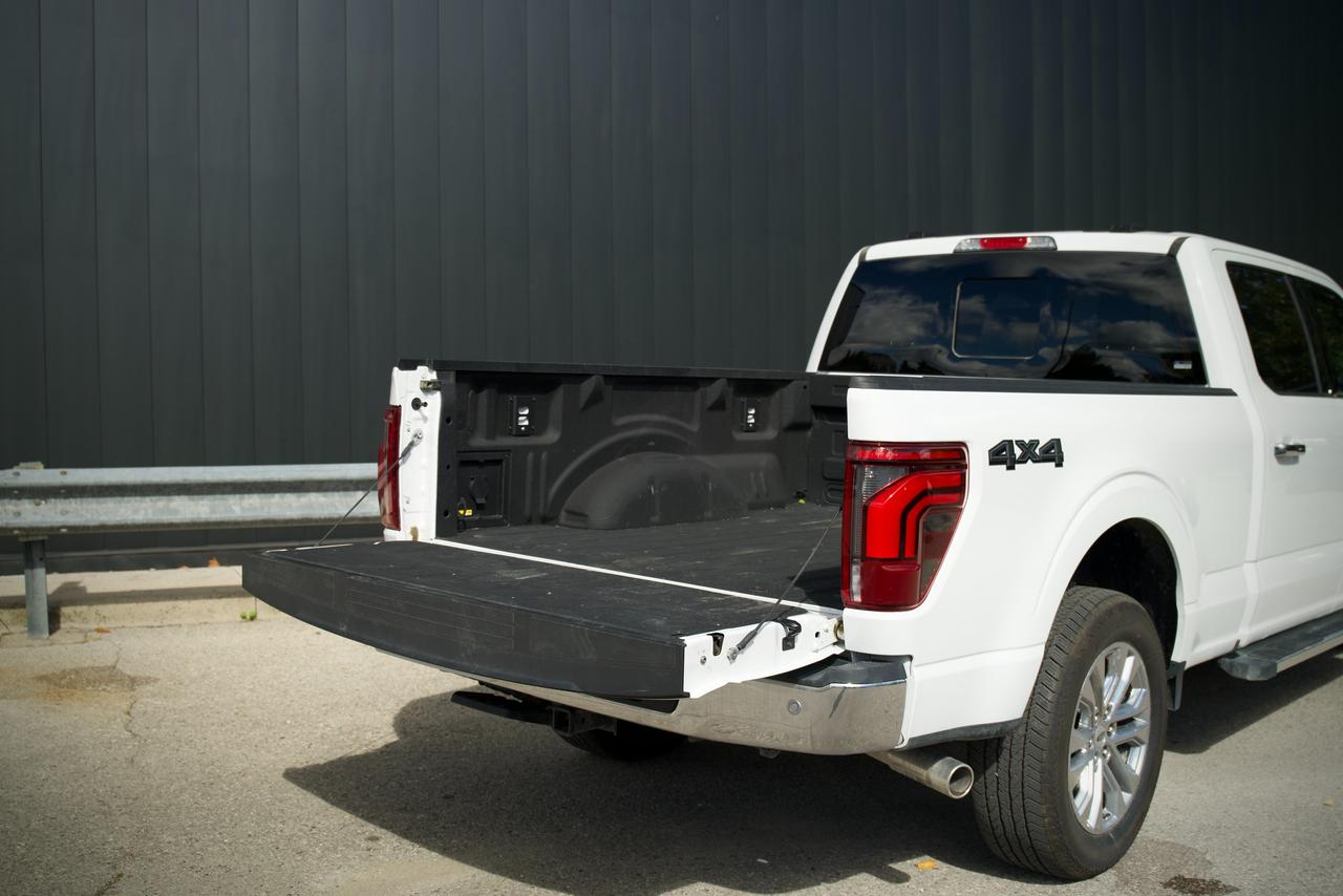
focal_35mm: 36
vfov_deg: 36.9
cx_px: 672
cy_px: 448
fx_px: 1343
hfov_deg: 53.1
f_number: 2.8
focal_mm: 24
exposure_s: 1/50
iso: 250
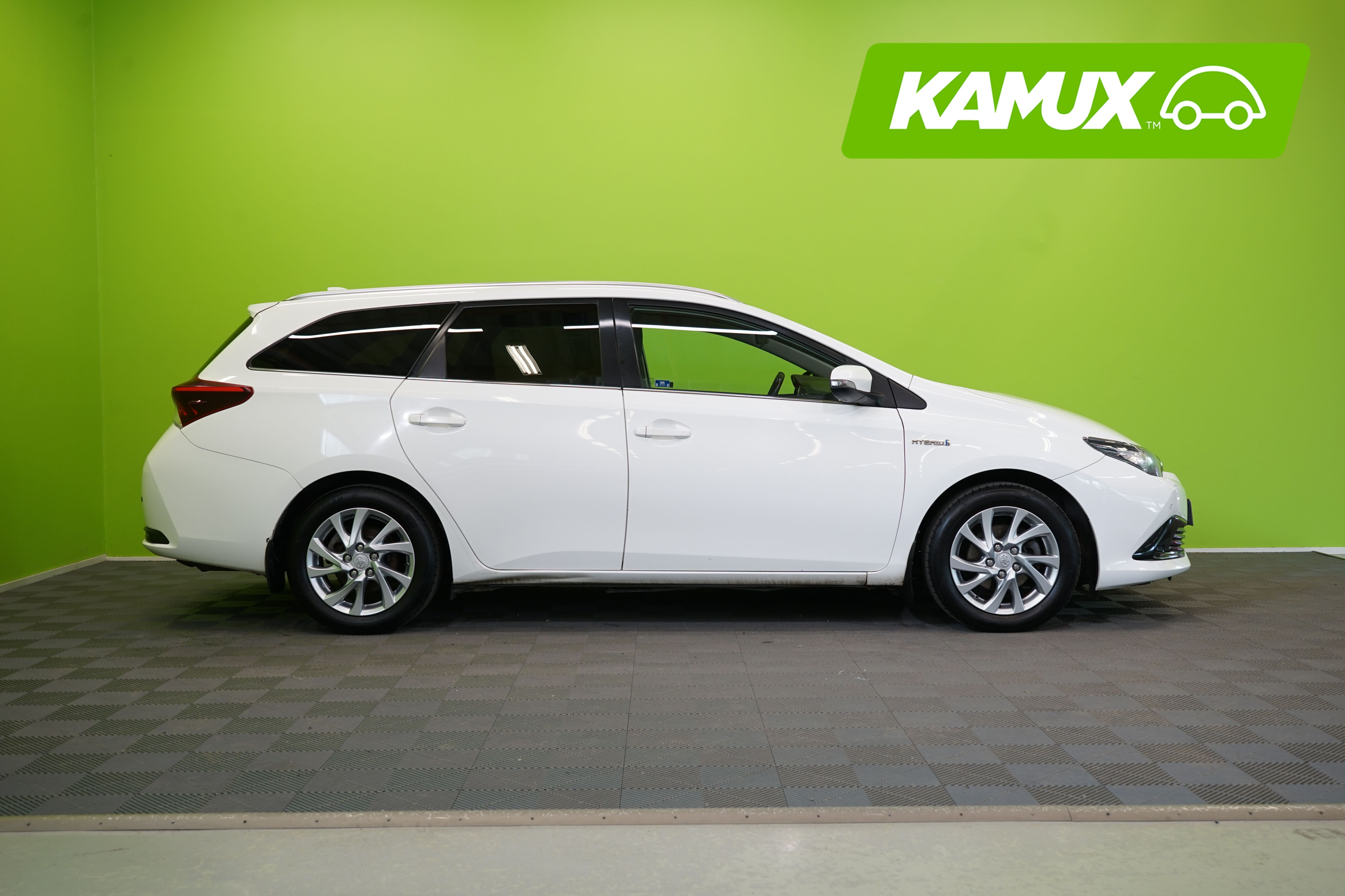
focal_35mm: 36
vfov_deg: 36.9
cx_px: 672
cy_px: 448
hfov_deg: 53.1
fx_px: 1345
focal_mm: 36
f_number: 6.3
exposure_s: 1/40
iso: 400
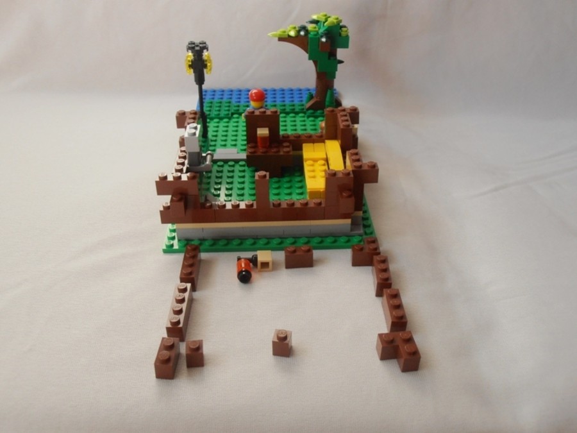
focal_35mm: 37
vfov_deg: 38.7
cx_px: 288
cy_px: 216
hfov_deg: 50.1
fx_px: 617
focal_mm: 6.61
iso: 80
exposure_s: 1/60
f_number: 3.9
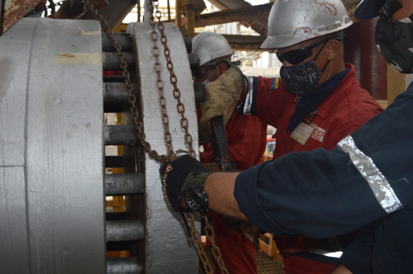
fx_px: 447
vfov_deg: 34.2
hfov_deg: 49.6
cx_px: 206
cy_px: 137
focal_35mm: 39
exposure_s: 1/60
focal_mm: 26
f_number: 8
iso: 100
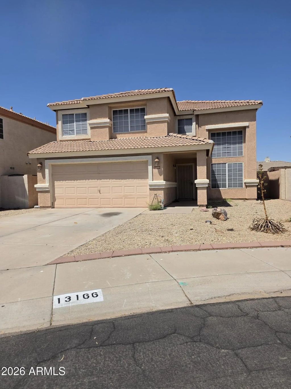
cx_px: 146
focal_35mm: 23
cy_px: 194
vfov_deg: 73.9
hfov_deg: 58.9
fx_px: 258
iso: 64
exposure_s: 1/7944
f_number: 1.7
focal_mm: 6.25
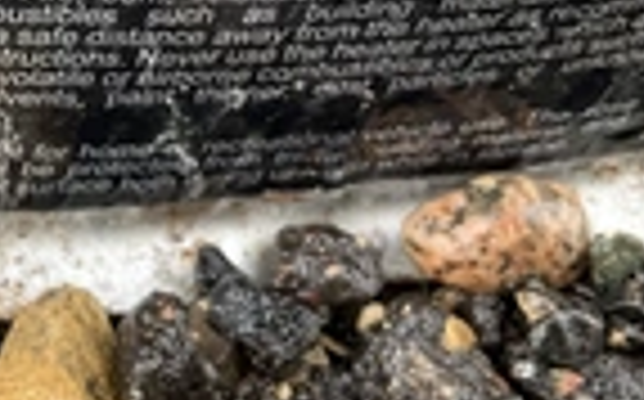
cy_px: -49
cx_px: -77
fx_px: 1508
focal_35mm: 86
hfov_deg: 22.6
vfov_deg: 14.7
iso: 25
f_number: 1.8
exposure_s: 1/122
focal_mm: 3
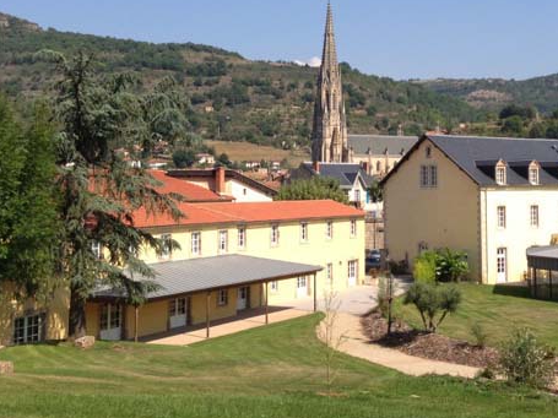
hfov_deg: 33.1
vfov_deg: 25.0
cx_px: 350
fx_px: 935
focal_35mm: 58
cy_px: 116
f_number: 2.4
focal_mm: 4.13
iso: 50
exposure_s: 1/1261
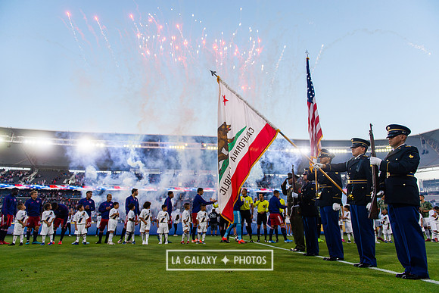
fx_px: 293
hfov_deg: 73.7
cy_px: 146
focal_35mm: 24
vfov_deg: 53.2
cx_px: 220
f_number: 2.8
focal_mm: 24
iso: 200
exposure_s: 1/1000
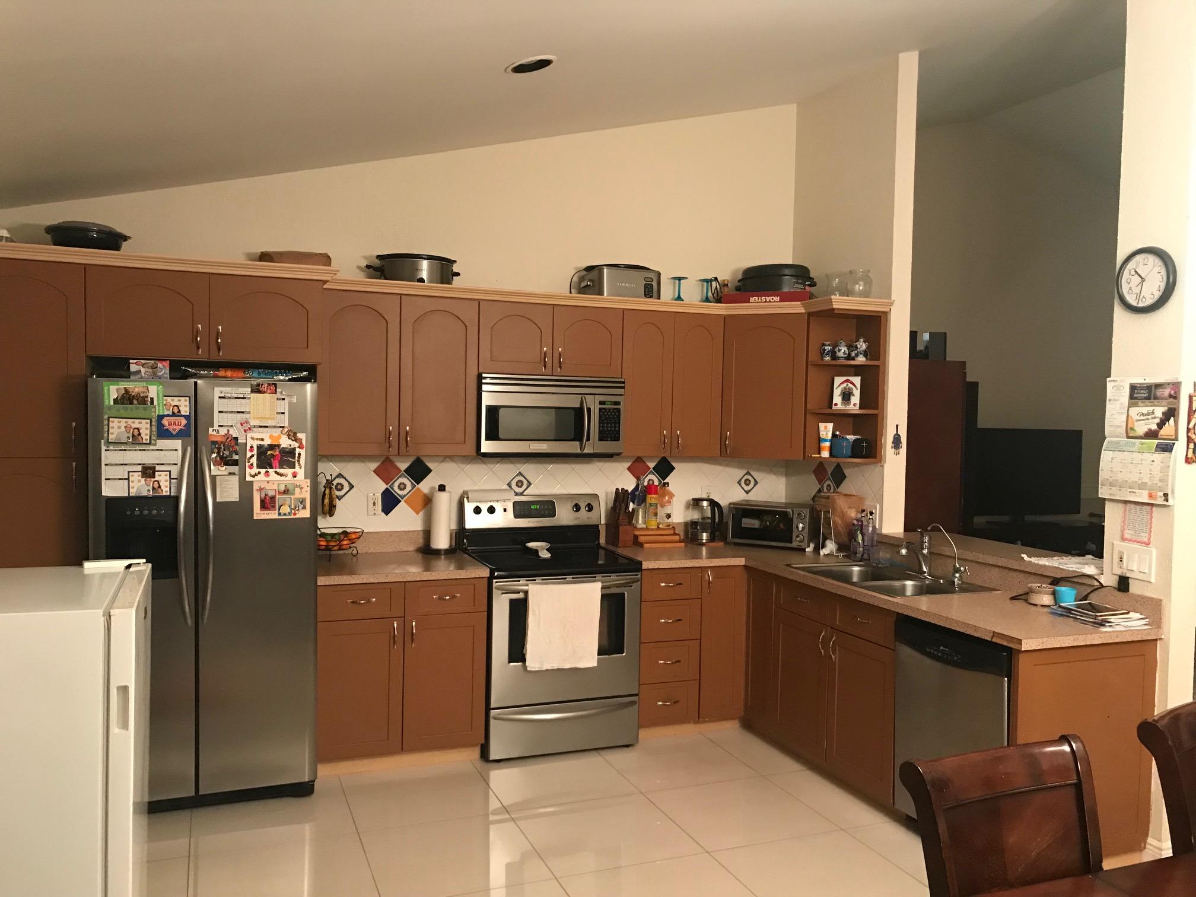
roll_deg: -1.1
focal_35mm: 28
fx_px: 967
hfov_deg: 63.4
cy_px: 448
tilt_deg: -2.0
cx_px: 598
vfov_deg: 49.7
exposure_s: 1/9
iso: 100
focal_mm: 3.99
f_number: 1.8
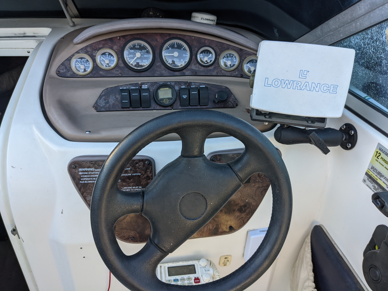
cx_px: 194
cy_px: 146
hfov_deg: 65.3
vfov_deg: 51.4
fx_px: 303
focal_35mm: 27
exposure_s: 1/312
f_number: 1.73
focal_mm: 4.38
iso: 59
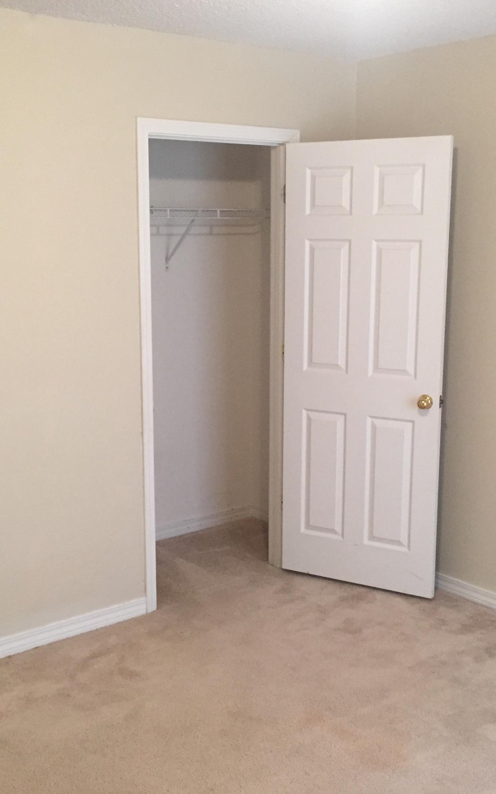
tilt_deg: -11.7
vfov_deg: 47.2
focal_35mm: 42
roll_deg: -0.2
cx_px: 235
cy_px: 399
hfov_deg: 30.5
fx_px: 909
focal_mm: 4.15
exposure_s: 1/30
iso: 160
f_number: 2.2
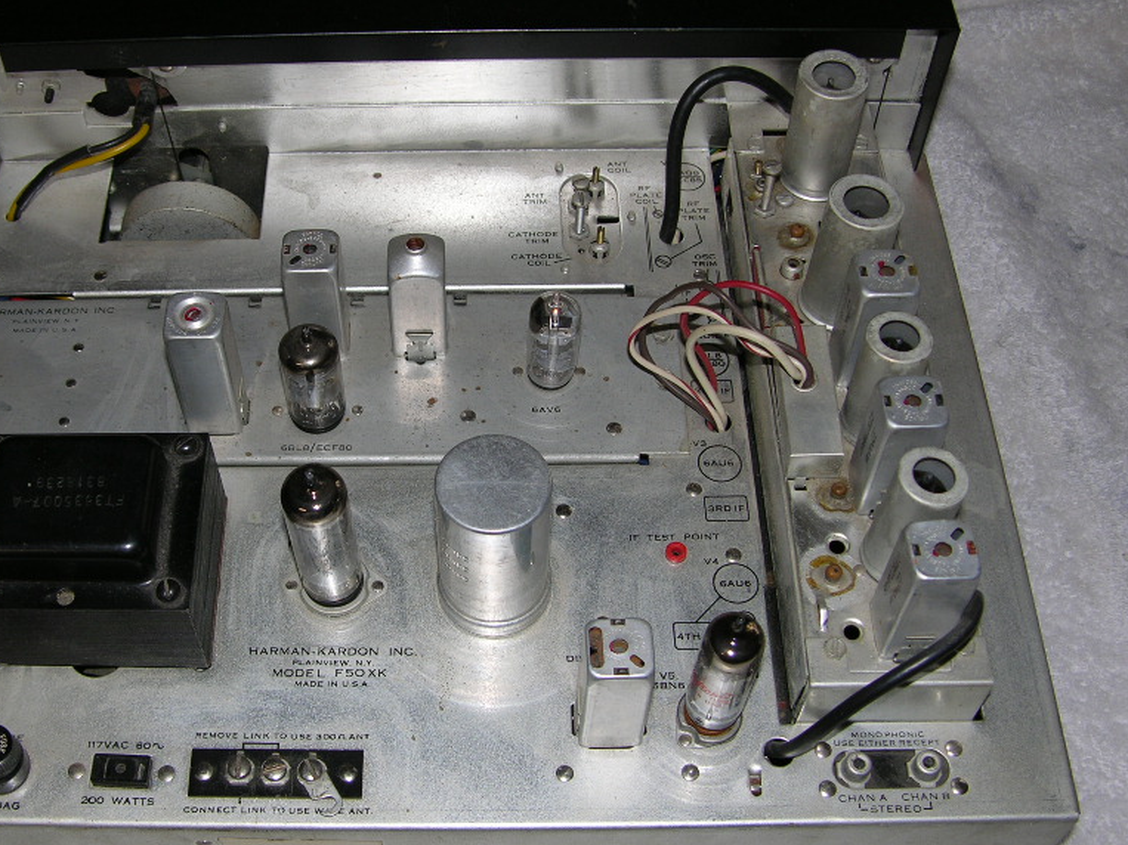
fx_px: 1531
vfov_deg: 30.9
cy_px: 421
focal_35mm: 47
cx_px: 407
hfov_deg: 40.1
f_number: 2.8
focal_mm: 8.9
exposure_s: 1/60.1
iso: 50
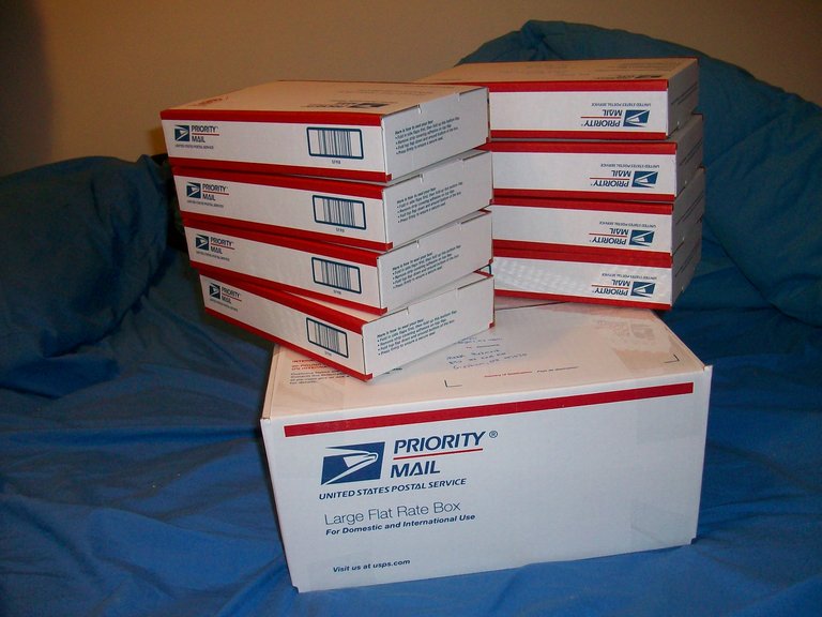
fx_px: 807
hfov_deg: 54.0
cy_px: 308
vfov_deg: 41.8
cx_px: 411
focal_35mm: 34
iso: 160
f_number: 2.8
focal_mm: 5.7
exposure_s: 1/60
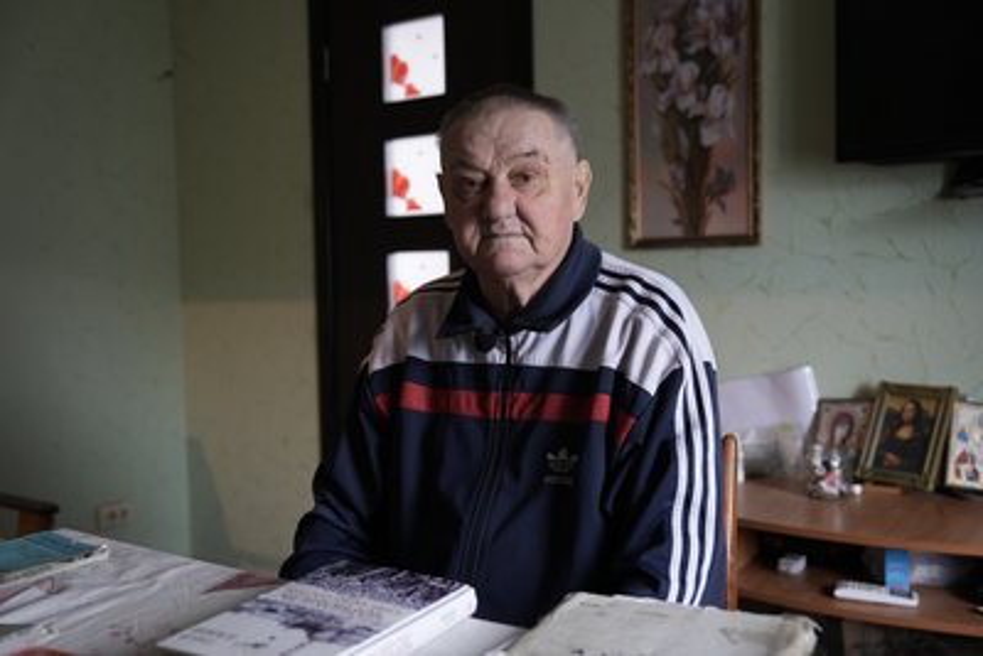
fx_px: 956
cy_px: 328
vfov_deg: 37.9
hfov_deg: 54.4
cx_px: 492
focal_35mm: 35
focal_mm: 35
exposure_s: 1/80
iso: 640
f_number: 2.8
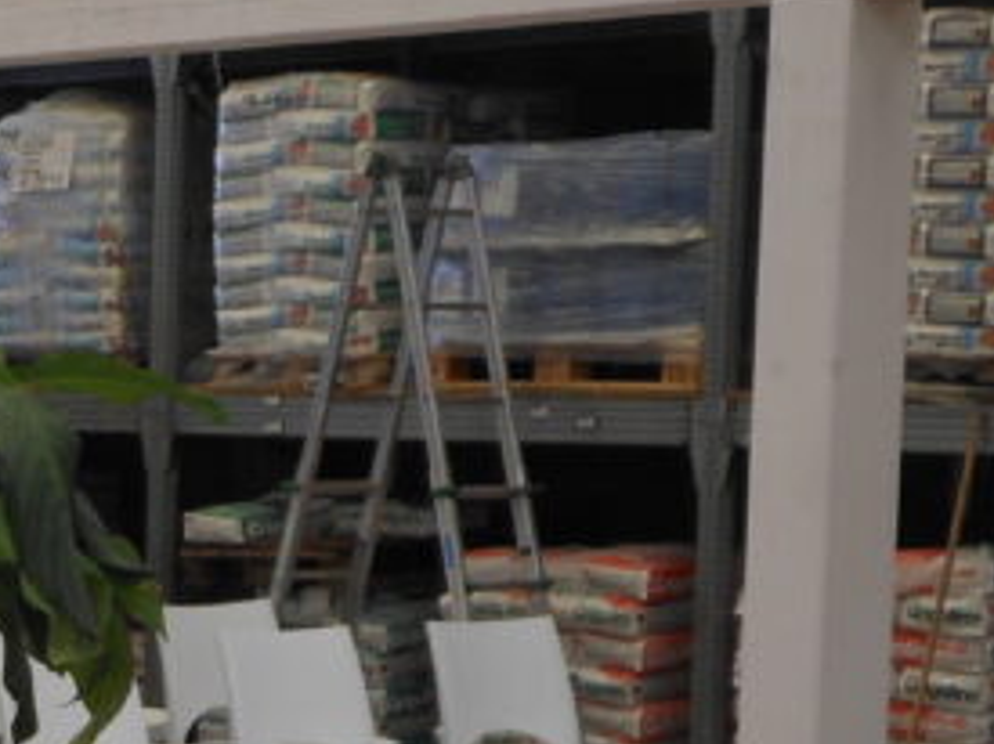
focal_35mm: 160
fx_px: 4592
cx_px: -712
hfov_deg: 11.6
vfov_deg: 9.2
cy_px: 787
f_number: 3.8
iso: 80
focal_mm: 7.7
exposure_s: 1/30
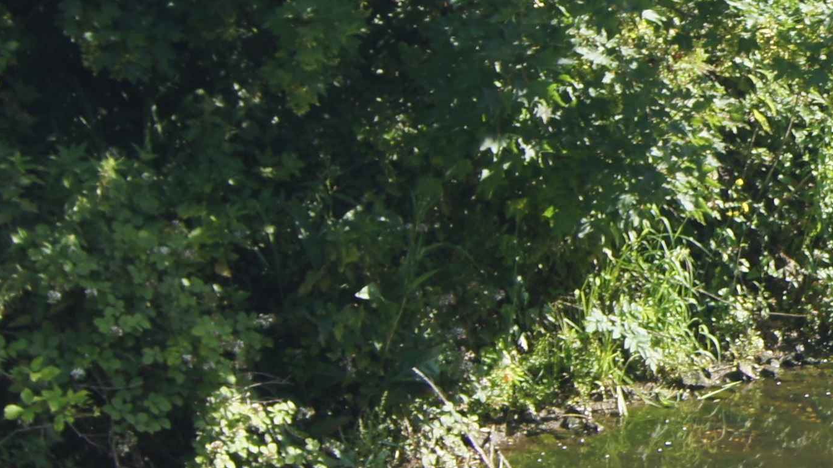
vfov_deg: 7.1
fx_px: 3754
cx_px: 1413
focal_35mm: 170
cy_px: 68
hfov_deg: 11.8
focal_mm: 30
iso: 100
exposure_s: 1/100
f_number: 6.3
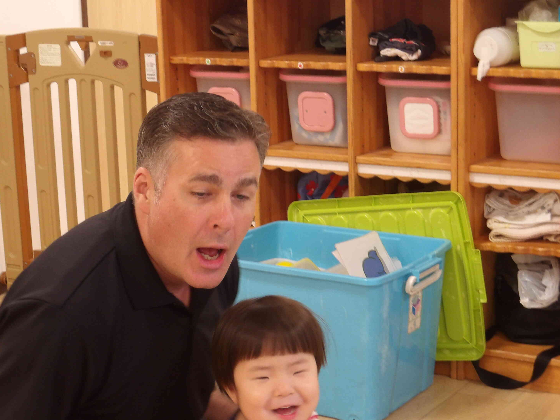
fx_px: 1424
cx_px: 224
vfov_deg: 16.8
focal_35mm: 88
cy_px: 251
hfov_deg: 22.2
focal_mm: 12.5
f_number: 4.9
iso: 249
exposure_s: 1/18
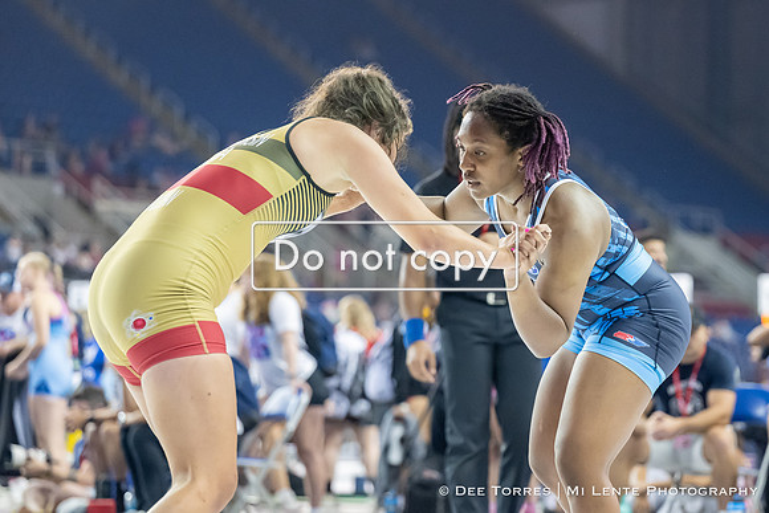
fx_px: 2993
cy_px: 296
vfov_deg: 9.8
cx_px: 516
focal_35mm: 140
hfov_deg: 14.6
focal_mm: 99
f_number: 2.8
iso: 5000
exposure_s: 1/800
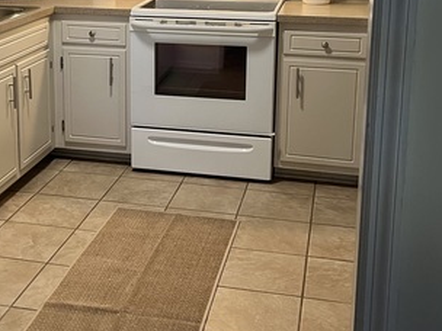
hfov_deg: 33.5
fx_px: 728
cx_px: 153
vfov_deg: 25.1
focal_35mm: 57
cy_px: 54
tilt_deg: -12.3
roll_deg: +0.8
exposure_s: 1/60
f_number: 1.6
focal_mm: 5.1
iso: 200
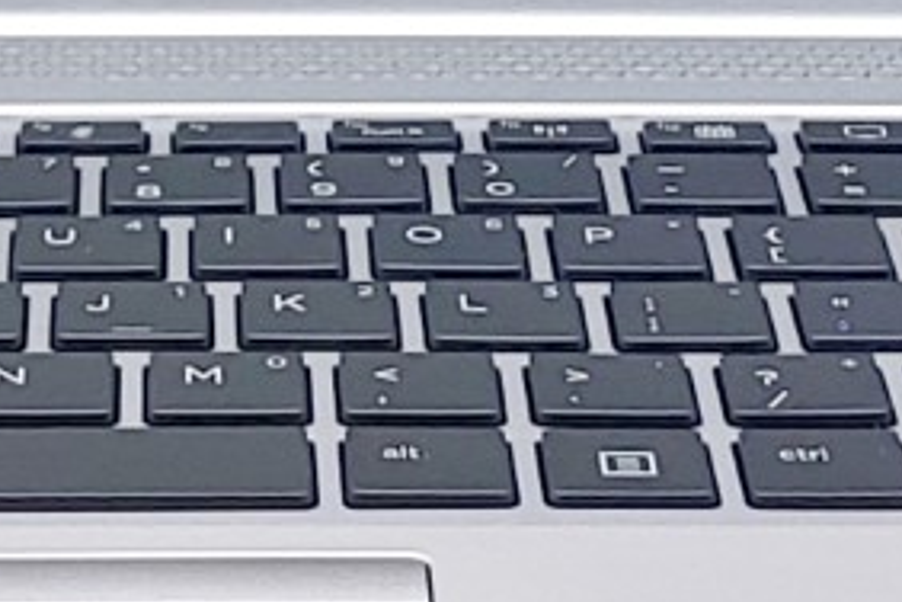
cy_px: -397
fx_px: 5462
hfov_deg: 9.4
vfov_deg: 6.2
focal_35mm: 218
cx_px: 102
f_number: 1.8
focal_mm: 4.36
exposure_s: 1/94
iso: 50
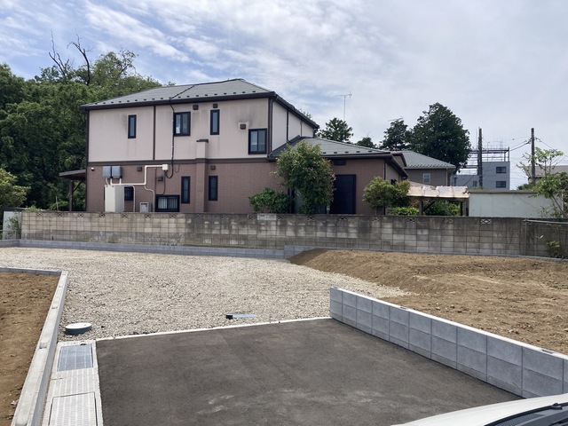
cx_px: 284
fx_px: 459
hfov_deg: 63.4
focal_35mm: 28
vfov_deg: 49.7
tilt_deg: +0.2
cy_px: 213
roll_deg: -0.9
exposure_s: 1/2433
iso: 20
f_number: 1.8
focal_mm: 3.99
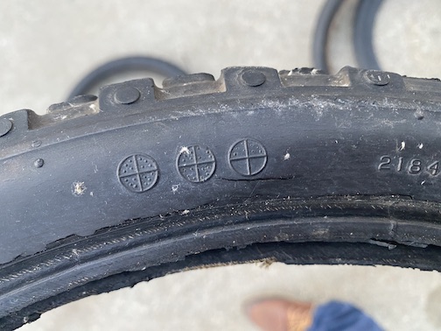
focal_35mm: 25
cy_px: 166
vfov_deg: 54.9
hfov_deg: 69.4
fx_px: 318
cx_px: 220
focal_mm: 4.25
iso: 160
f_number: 1.8
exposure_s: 1/60
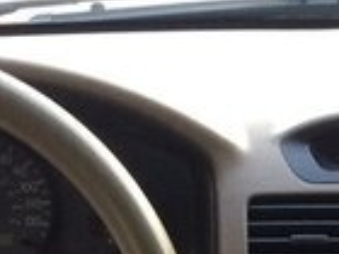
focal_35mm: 137
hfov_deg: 14.2
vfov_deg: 10.0
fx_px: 1342
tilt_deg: -30.8
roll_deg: -0.3
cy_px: 509
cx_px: 327
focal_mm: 4.15
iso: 100
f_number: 2.2
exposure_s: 1/33
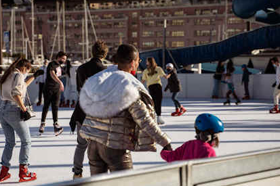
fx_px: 847
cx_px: 110
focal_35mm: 109
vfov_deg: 12.6
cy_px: 101
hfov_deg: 18.7
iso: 200
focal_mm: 75
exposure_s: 1/3200
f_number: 2.8
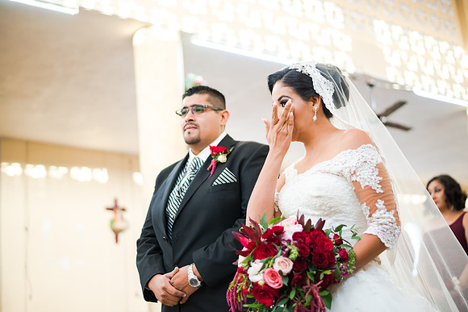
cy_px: 156
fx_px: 650
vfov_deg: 27.0
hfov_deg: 39.6
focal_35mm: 50
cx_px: 234
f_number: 1.8
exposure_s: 1/200
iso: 1000
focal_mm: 50
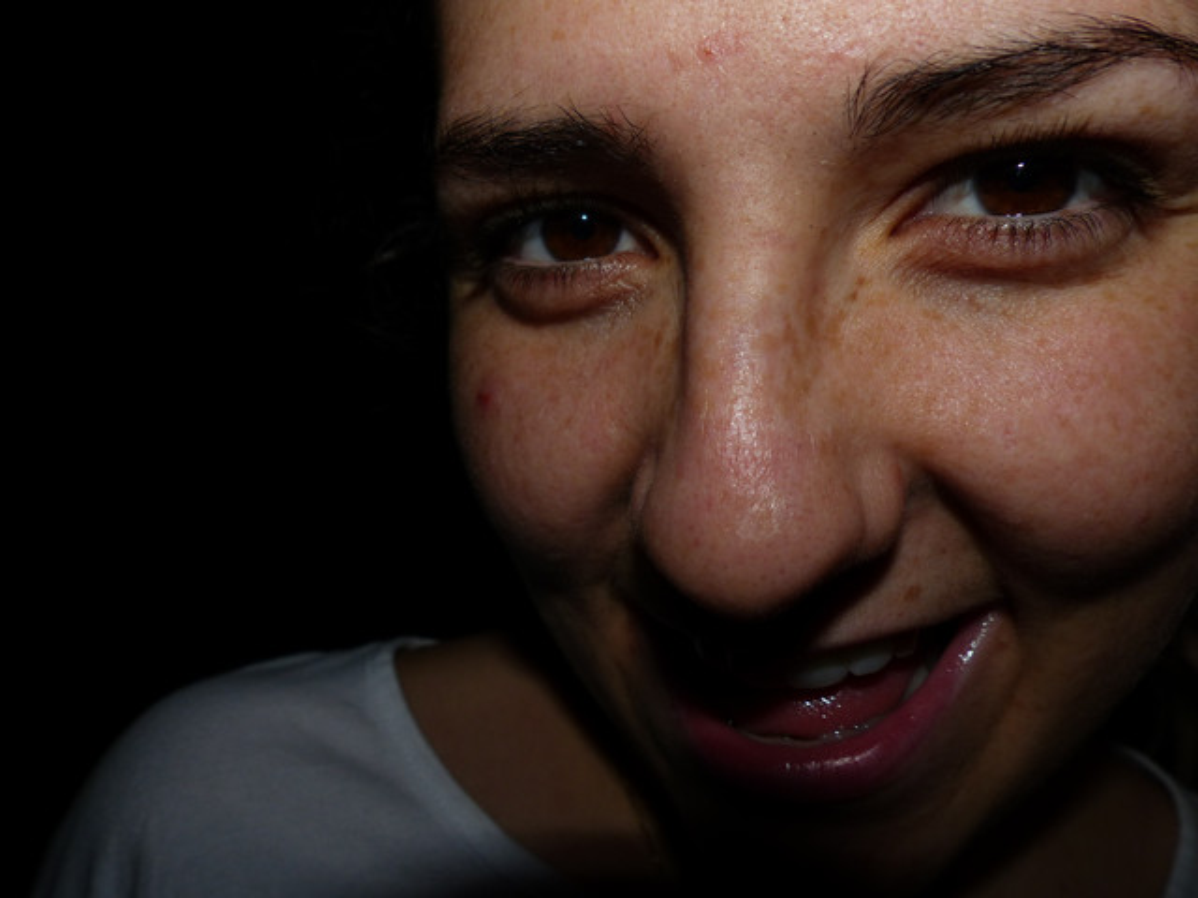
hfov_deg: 67.3
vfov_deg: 53.1
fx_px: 900
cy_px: 449
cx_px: 599
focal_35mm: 26
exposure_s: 1/60
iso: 100
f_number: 2.8
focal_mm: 4.5
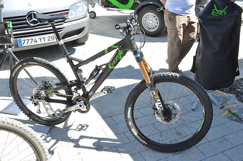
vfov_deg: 34.1
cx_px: 122
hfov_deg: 49.6
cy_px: 80
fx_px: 263
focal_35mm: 39
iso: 500
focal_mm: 26
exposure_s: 1/40
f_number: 25
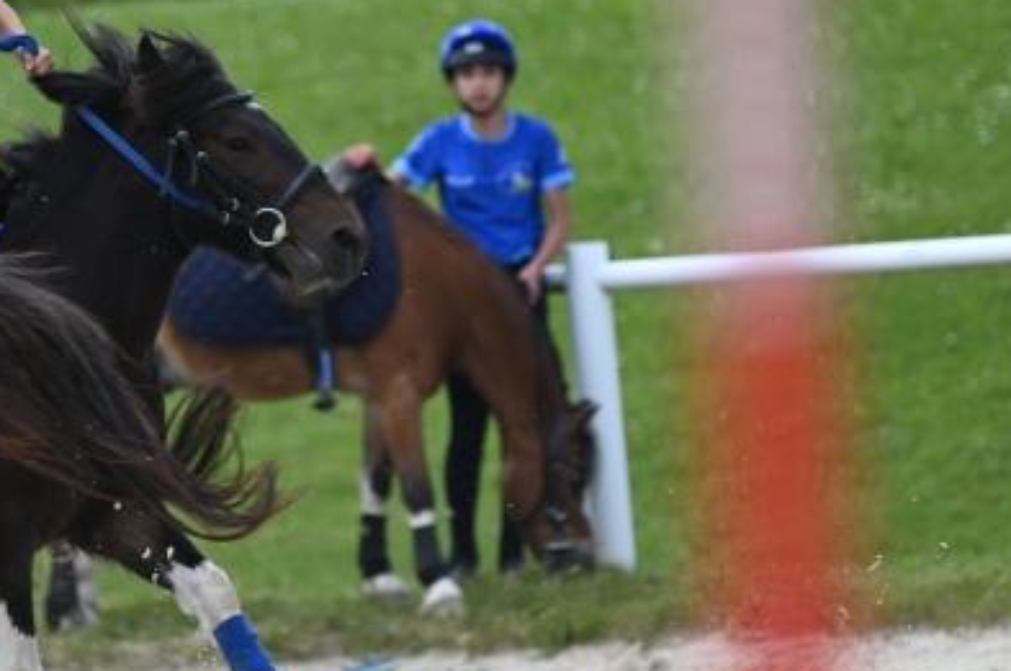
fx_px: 22859
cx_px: 257
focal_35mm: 815
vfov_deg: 1.7
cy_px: 198
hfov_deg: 2.5
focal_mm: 400
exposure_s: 1/1250
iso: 450
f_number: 5.6
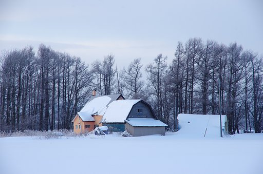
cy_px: 87
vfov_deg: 9.1
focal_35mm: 150
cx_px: 132
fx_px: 1093
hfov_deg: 13.7
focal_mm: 100
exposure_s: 1/100
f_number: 9
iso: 160
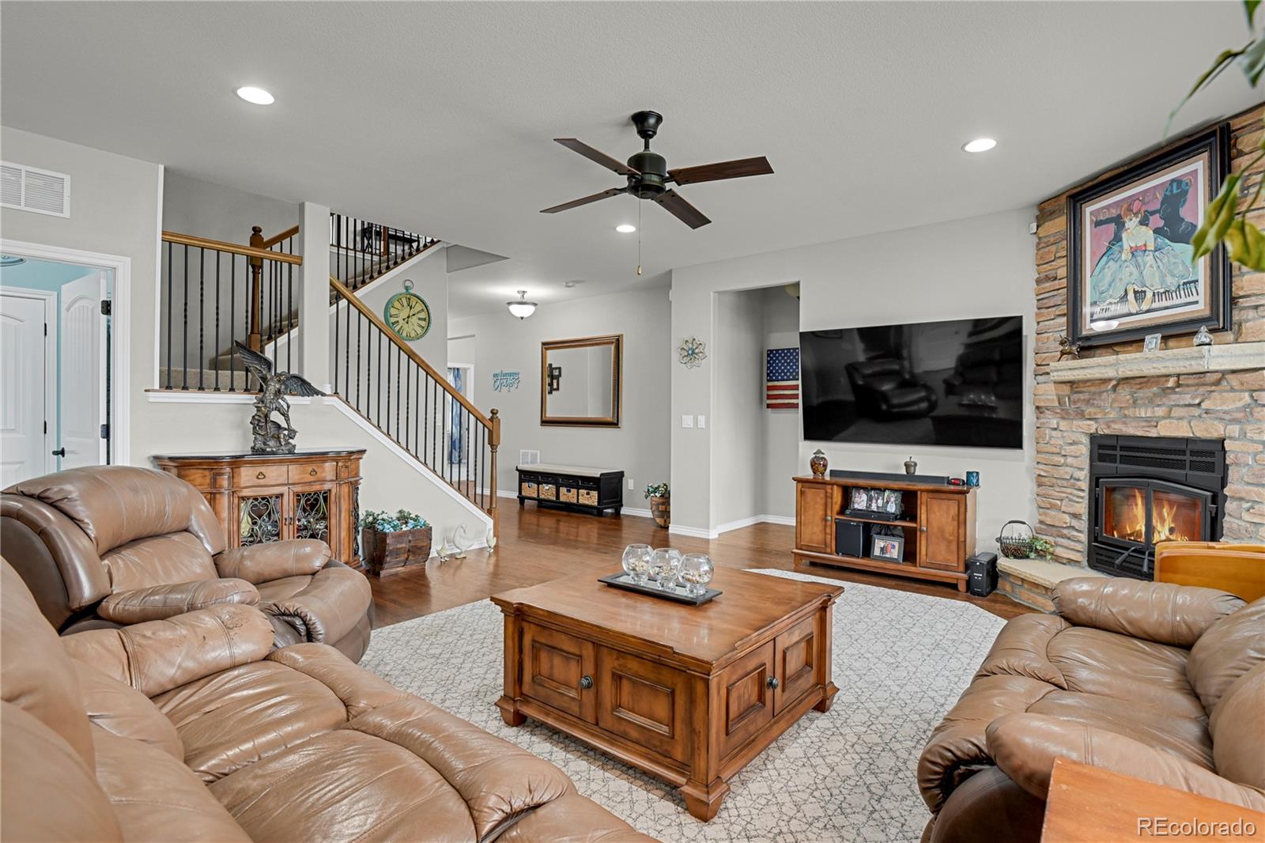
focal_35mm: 17
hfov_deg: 93.3
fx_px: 597
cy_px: 422
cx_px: 632
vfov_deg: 70.4
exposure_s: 1/20
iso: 11400
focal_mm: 17
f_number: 8
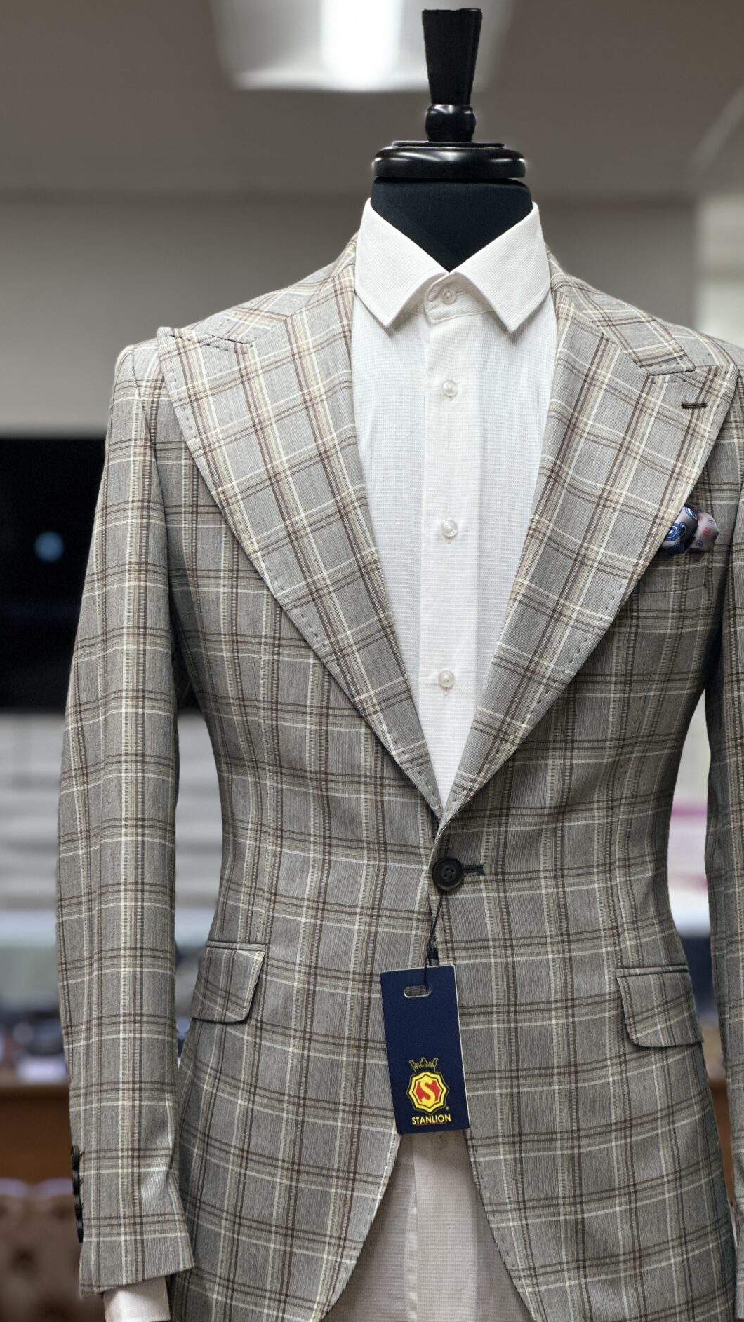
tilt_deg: +1.1
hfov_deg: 13.6
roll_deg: -0.9
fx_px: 3122
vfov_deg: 23.9
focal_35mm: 89
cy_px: 677
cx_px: 449
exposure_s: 1/120
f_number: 2.8
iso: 80
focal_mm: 9
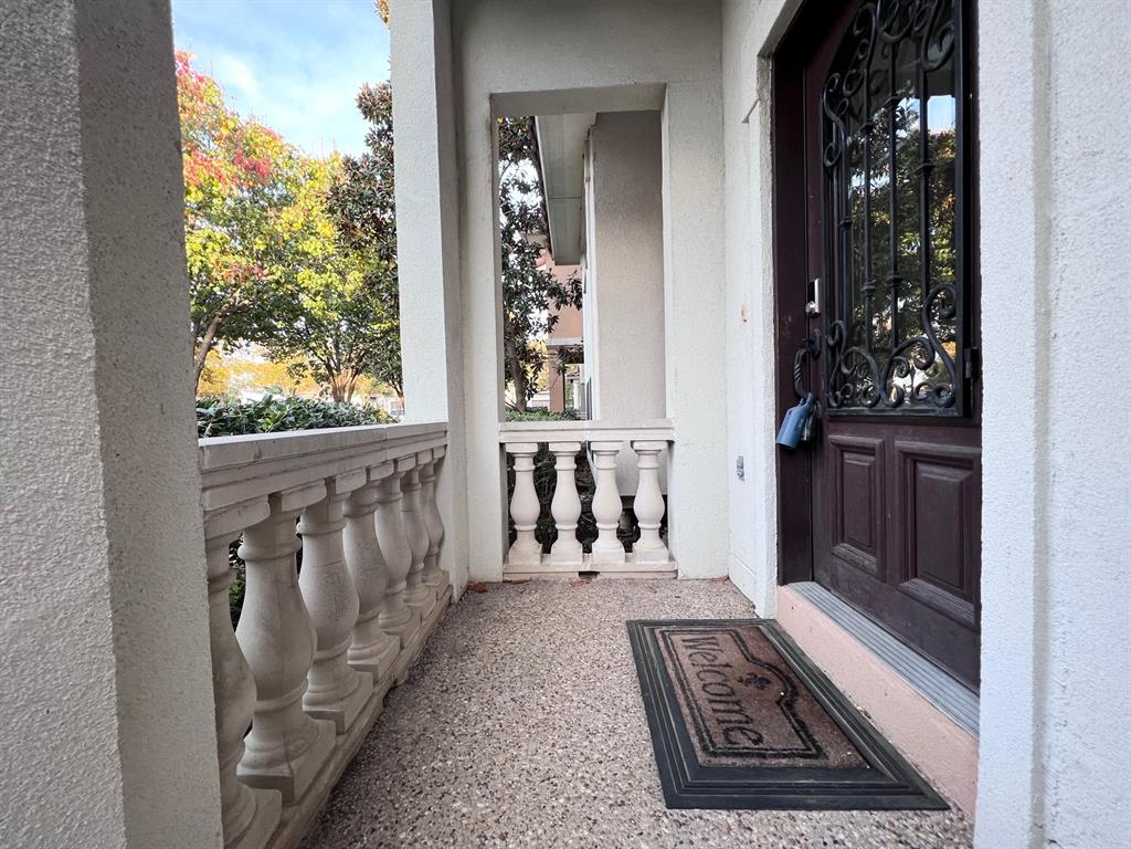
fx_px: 425
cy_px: 424
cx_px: 566
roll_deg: +1.5
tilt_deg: -2.4
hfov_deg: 106.2
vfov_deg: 89.9
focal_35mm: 13
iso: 80
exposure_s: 1/121
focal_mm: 1.57
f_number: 1.8
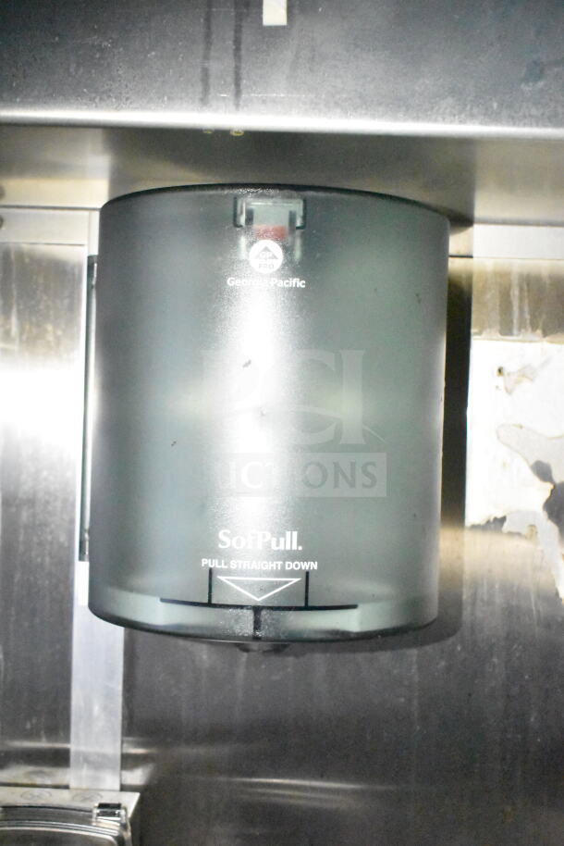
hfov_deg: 30.9
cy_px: 423
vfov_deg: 44.9
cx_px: 282
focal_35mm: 44
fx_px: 1021
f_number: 4.2
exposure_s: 1/50
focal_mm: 29
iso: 25600
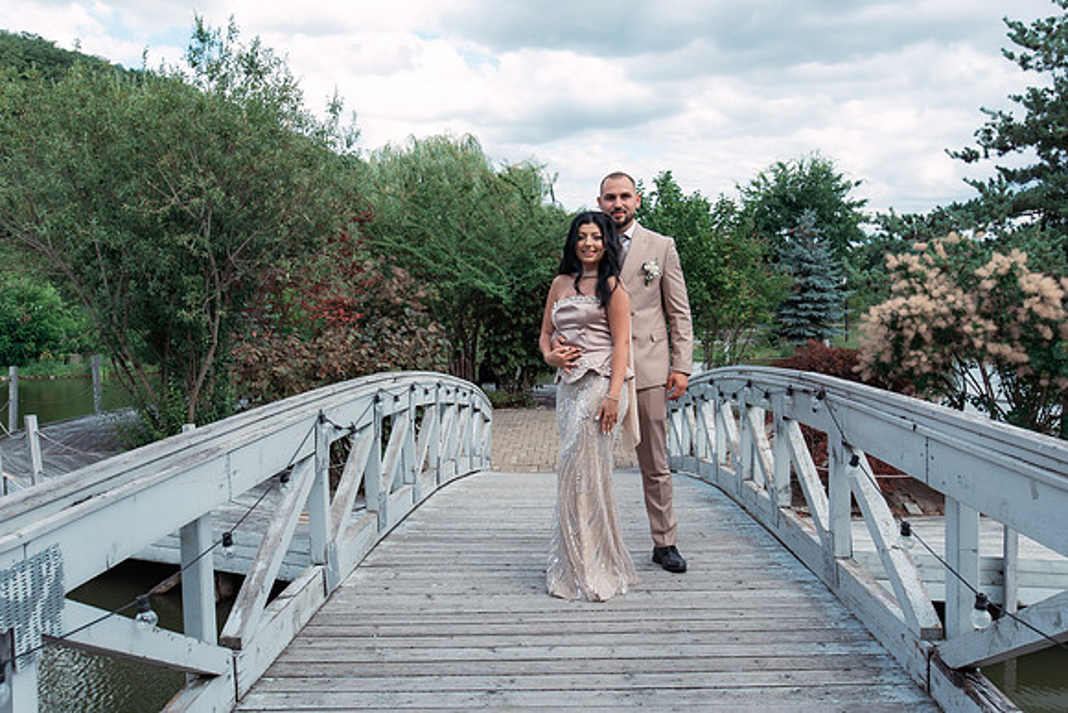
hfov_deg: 61.9
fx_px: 890
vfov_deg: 43.6
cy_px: 356
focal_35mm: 30
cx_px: 534
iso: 400
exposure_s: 1/400
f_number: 7.1
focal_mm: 30
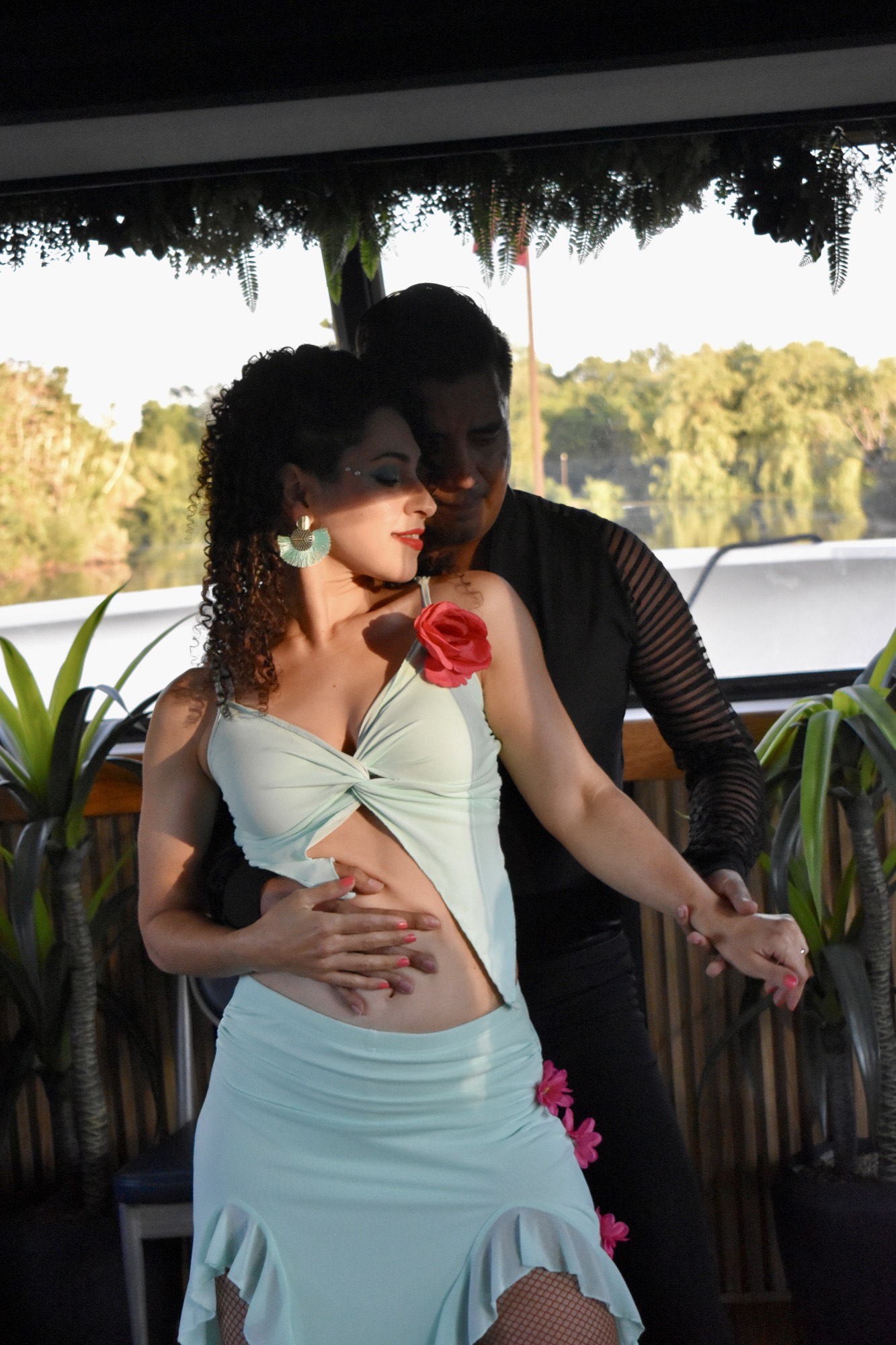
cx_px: 448
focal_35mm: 60
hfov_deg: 22.6
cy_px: 672
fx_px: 2240
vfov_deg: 33.4
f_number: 5
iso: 3200
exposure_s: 1/320
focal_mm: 40
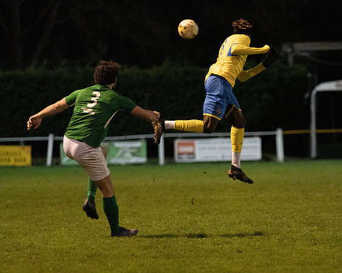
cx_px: 251
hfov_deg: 5.0
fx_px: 3916
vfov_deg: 4.0
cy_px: 162
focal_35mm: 387
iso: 5000
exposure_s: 1/640
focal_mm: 186
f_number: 2.8
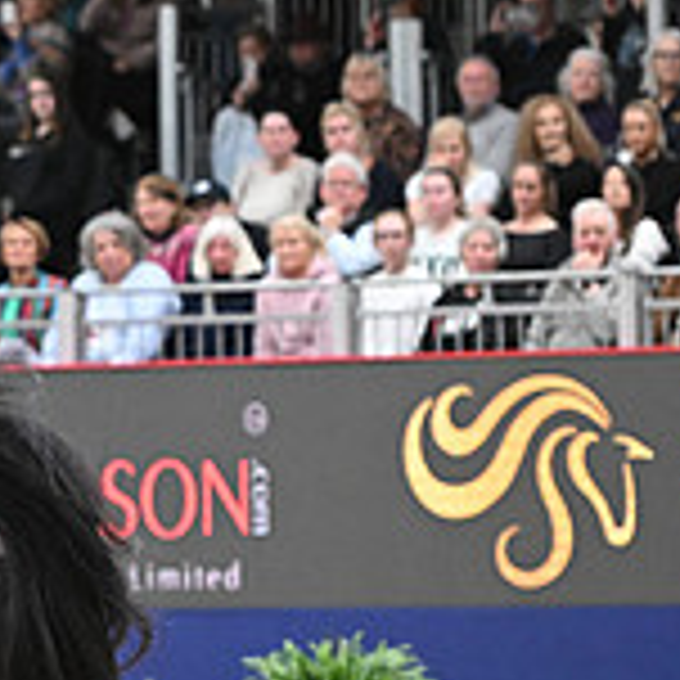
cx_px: -572
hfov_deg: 3.8
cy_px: 218
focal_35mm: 458
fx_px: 10179
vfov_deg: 3.8
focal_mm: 140
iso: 6400
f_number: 3.5
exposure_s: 1/800
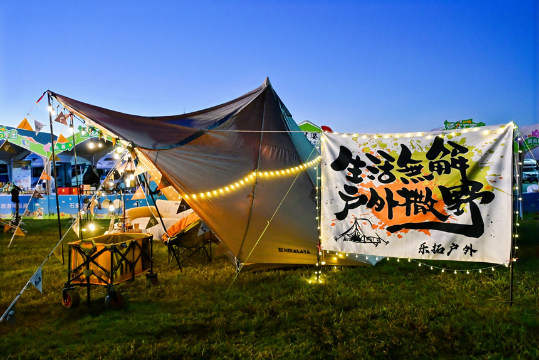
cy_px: 180
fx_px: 457
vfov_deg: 43.0
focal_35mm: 30
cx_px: 270
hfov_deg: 61.1
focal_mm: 30.5
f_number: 4
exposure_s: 1/100
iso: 6400
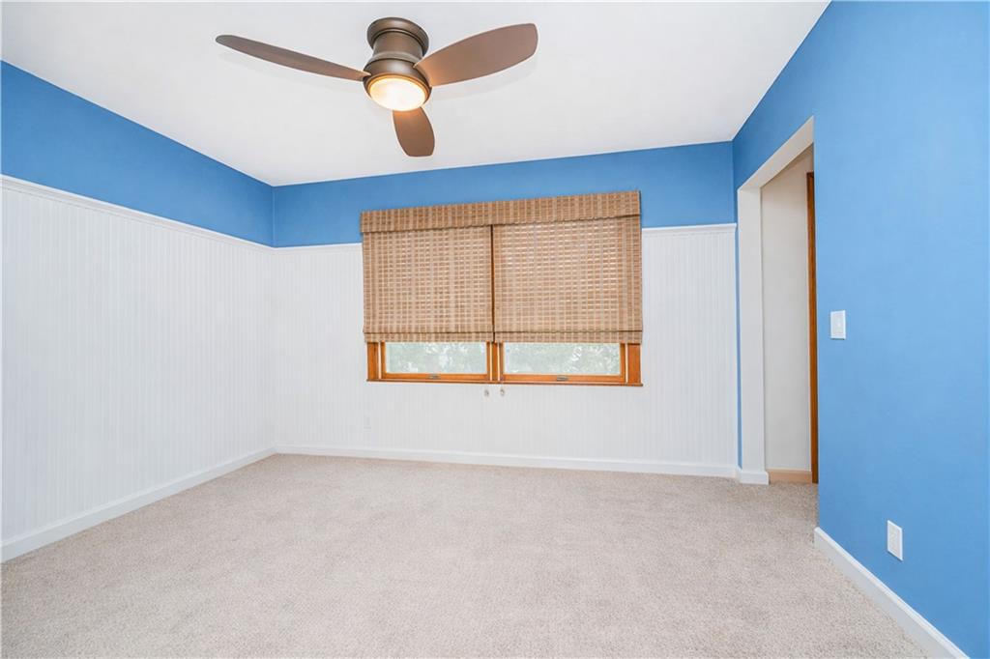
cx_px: 495
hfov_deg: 95.0
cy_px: 330
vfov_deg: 72.0
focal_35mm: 16
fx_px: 454
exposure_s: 1/40
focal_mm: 16.5
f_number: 4.5
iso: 64
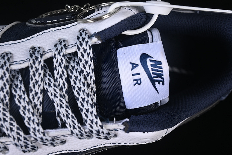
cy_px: 78
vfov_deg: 18.2
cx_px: 116
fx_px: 483
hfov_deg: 27.0
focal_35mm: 75
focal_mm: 50
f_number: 7.1
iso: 160
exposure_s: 1/80
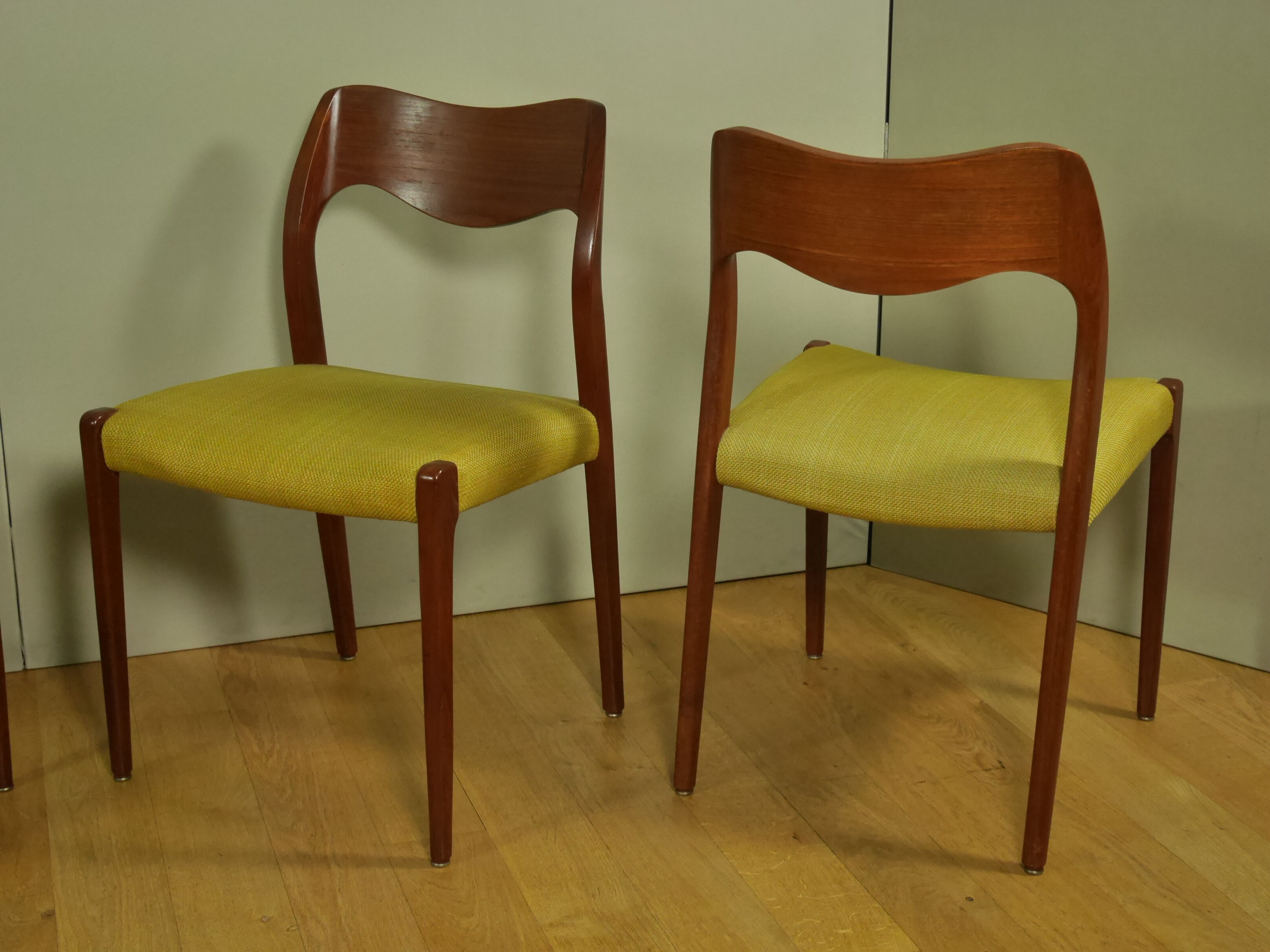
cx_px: 635
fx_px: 1981
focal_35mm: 54
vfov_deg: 27.0
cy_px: 476
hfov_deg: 35.5
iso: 1600
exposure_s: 1/125
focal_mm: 27
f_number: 5.3
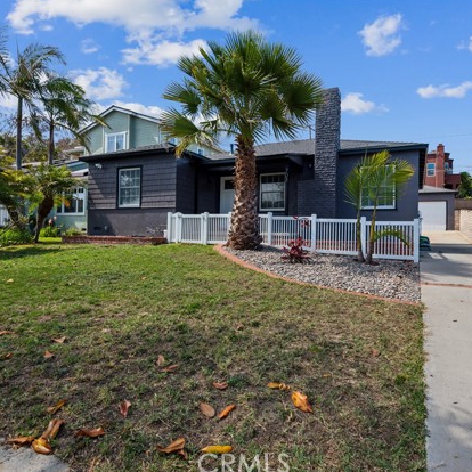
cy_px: 237
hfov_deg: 72.1
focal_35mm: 21
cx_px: 250
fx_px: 324
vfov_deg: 72.1
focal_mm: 16
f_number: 11
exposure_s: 1/200
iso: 125
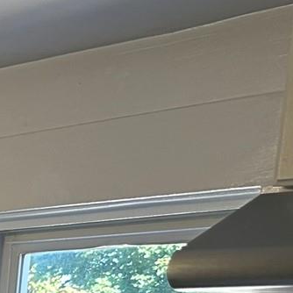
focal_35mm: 130
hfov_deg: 10.1
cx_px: -576
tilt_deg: -6.8
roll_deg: -1.0
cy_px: 518
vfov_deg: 12.3
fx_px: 1245
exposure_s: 1/120
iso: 80
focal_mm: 6.86
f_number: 1.78
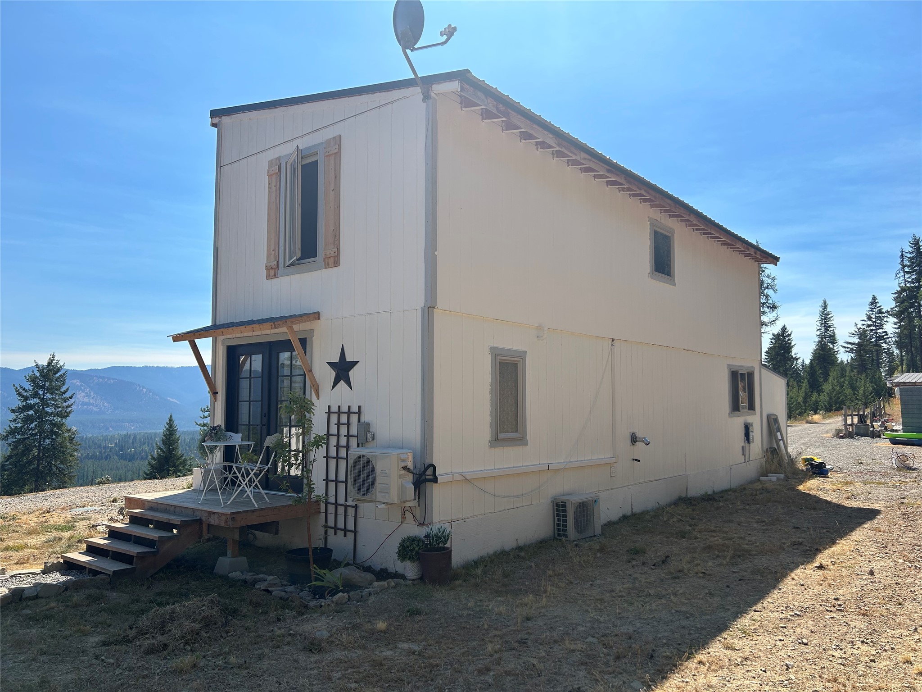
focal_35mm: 26
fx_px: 693
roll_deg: -0.4
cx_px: 461
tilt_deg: +5.5
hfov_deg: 67.3
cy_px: 346
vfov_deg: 53.1
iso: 50
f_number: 1.5
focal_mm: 5.7
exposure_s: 1/5319
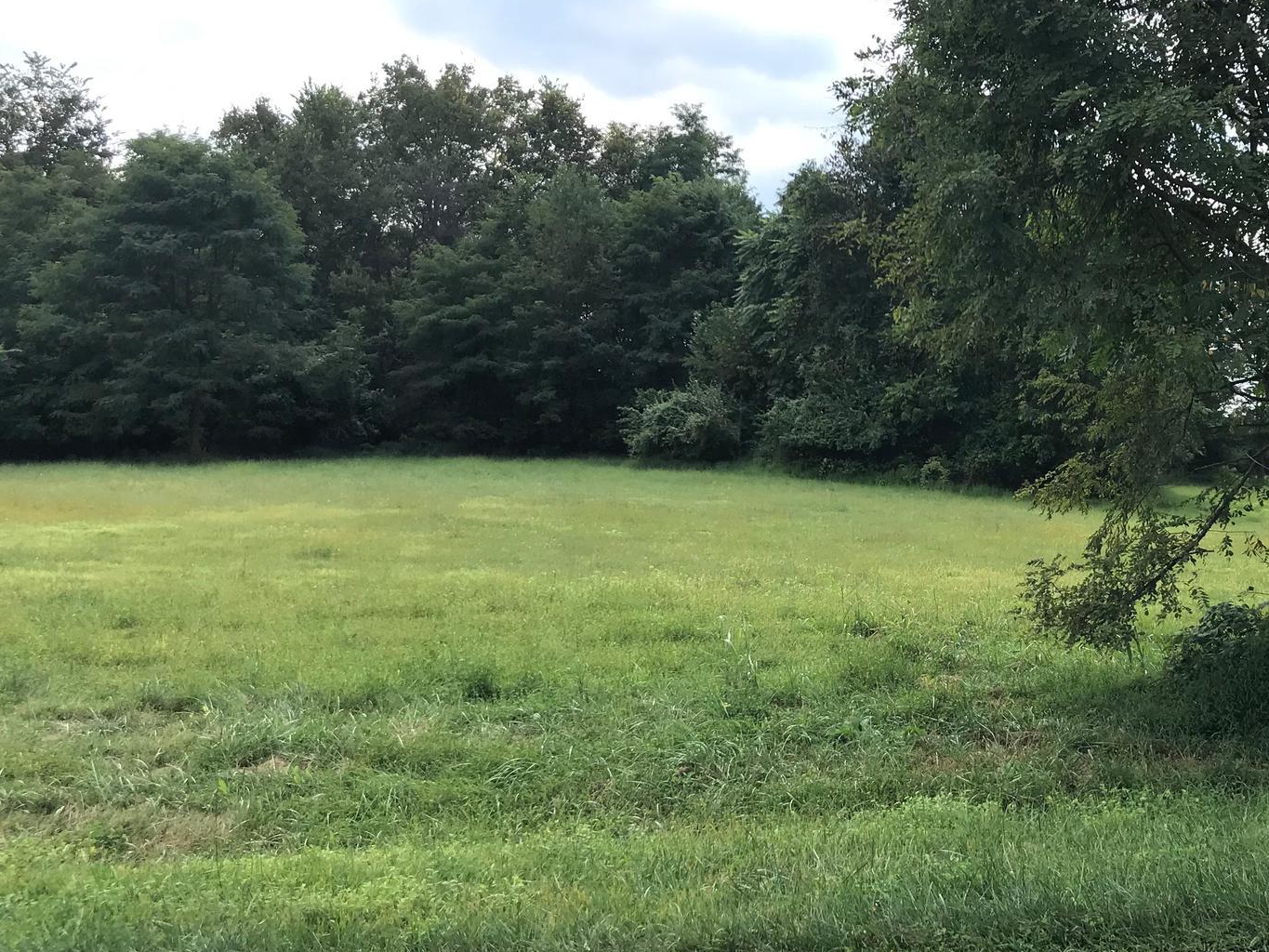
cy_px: 456
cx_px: 935
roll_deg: +2.3
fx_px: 1540
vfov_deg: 34.4
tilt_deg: +0.4
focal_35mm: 42
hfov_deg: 43.5
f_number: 1.8
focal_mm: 3.99
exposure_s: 1/921
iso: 20
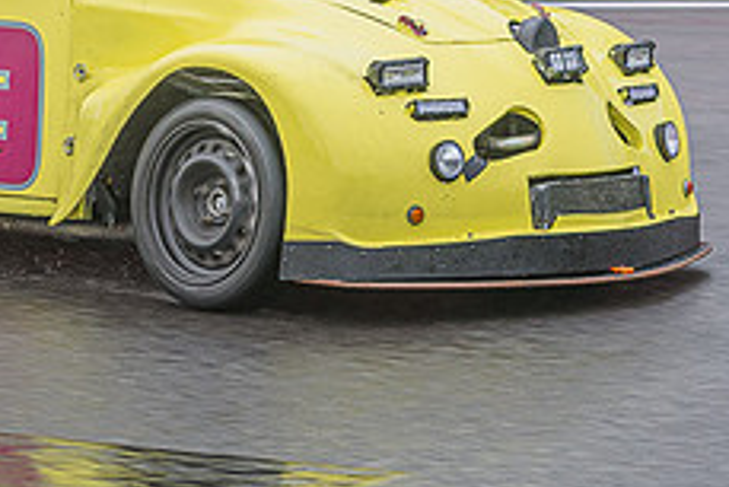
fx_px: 5309
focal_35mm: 262
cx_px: 280
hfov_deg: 7.9
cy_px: 97
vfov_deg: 5.2
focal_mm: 70
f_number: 5
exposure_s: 1/200
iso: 250
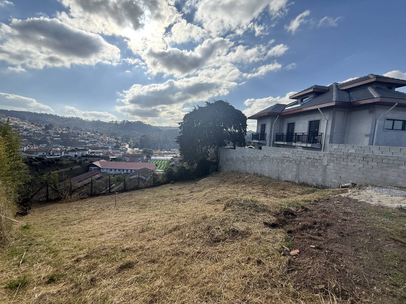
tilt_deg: -4.7
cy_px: 152
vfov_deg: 85.7
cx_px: 203
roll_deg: -3.5
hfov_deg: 102.1
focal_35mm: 14
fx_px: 164
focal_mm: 2.22
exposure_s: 1/1534
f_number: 2.2
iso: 64
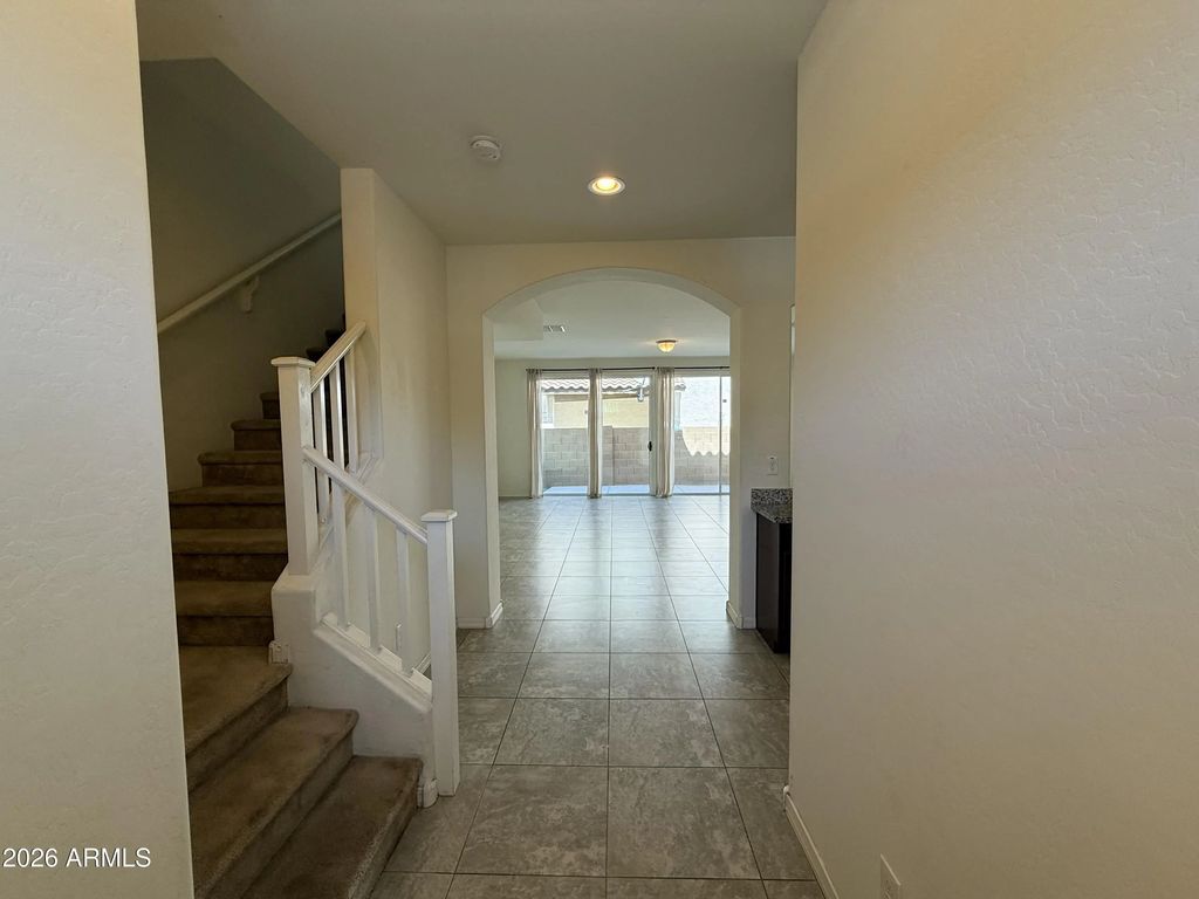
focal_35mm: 14
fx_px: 485
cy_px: 450
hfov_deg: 102.1
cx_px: 600
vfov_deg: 85.7
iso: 64
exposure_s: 1/120
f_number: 2.2
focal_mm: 2.22
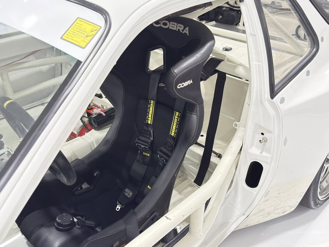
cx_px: 164
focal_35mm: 35
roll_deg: +0.8
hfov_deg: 52.6
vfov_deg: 40.7
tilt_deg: -31.4
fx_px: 333
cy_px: 124
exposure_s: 1/120
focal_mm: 6.76
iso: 320
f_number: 1.78
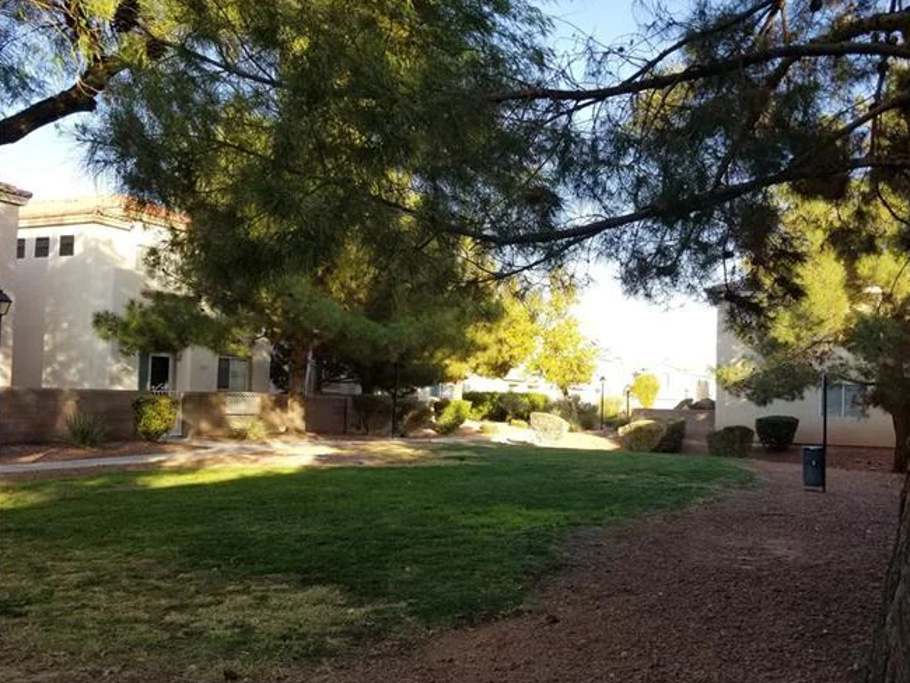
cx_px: 556
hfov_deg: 56.3
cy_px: 374
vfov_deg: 44.1
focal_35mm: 32
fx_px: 842
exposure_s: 1/494
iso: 50
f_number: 1.7
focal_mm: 4.3
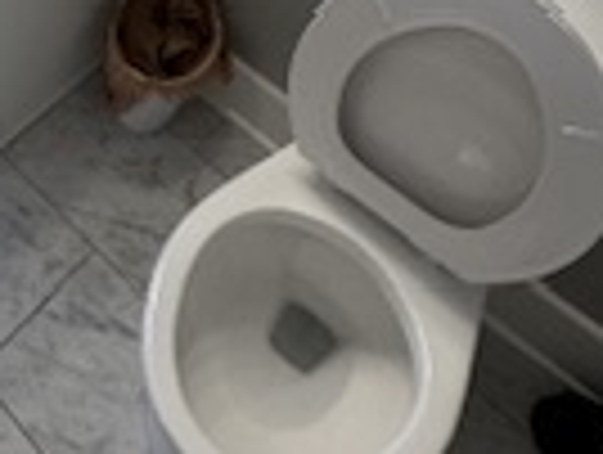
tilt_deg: -32.9
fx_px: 873
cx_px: -144
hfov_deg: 31.2
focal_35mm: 50
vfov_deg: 22.7
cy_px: -261
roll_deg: +0.9
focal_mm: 2.22
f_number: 2.2
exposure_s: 1/120
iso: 125
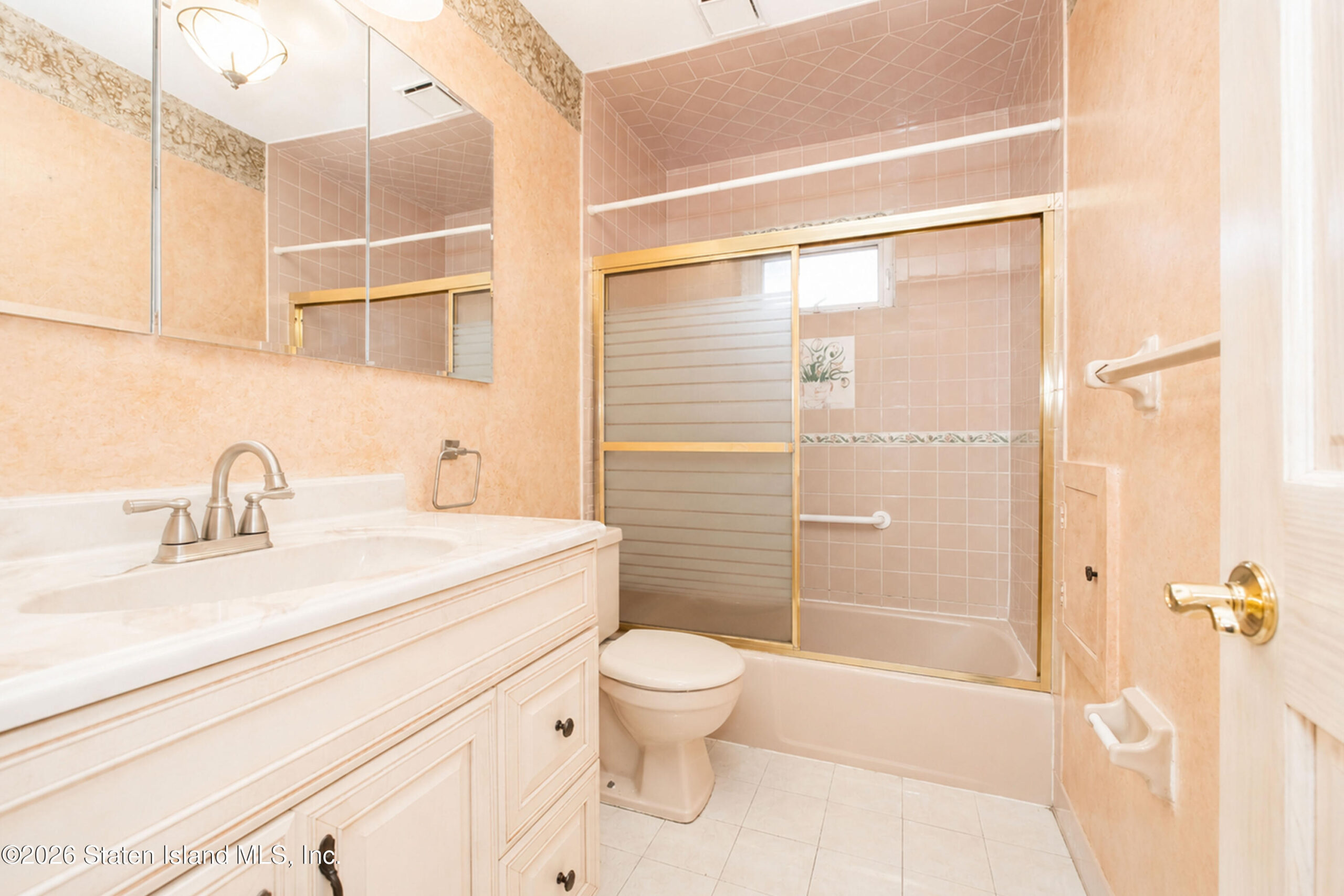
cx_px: 672
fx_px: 560
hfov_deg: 100.4
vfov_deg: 77.3
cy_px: 448
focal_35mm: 15
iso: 2000
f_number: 7.1
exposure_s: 1/60
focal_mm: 10
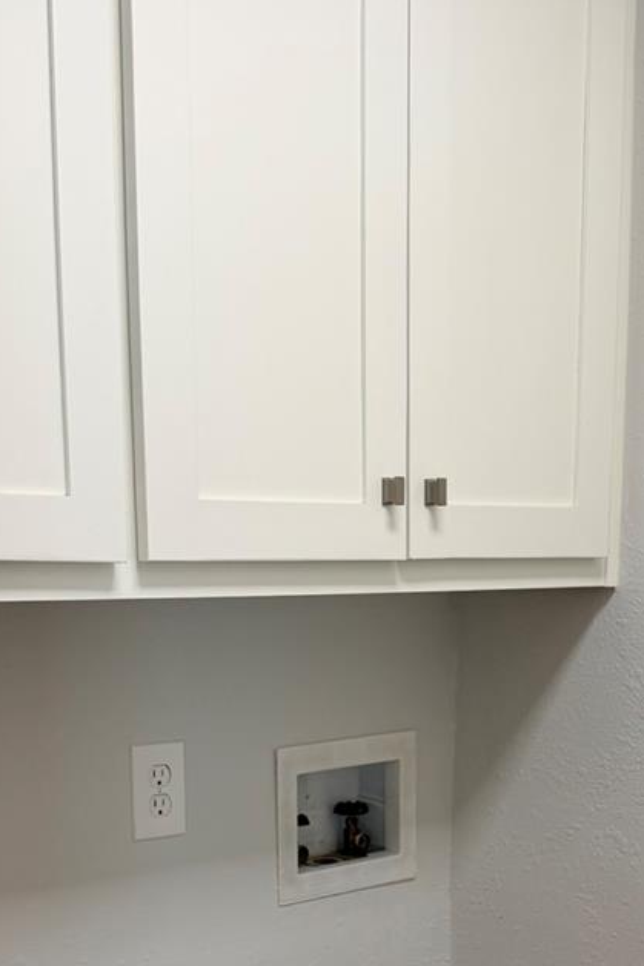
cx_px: 432
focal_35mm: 61
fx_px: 1638
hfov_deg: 22.2
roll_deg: -0.8
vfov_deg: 31.5
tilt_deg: -11.4
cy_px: 855
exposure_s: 1/120
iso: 100
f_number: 1.78
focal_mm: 6.76
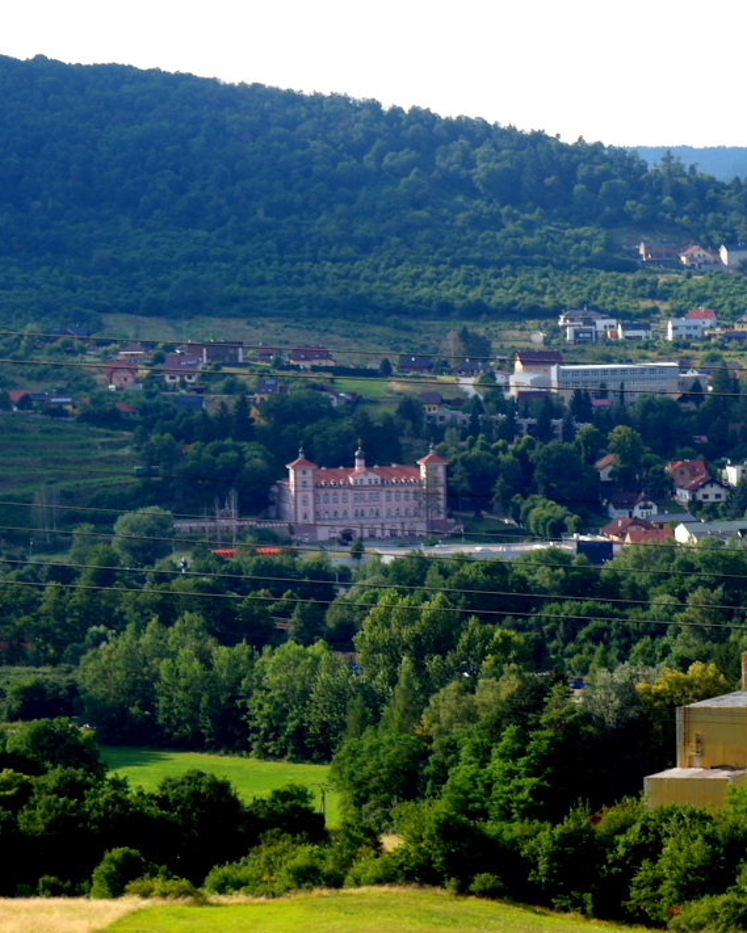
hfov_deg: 11.6
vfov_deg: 14.5
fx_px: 3675
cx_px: 400
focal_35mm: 133
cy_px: 486
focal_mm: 55
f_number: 11
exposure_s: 1/60
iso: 100
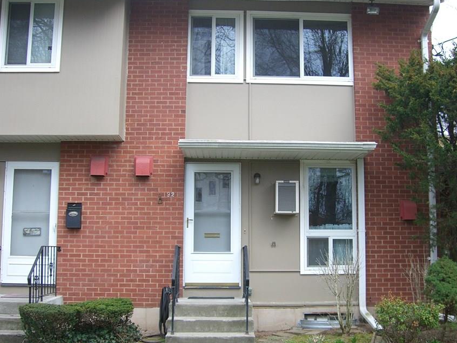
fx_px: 607
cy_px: 175
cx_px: 268
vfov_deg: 31.5
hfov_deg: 41.1
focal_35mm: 46
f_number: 2.7
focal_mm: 6.2
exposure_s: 1/250
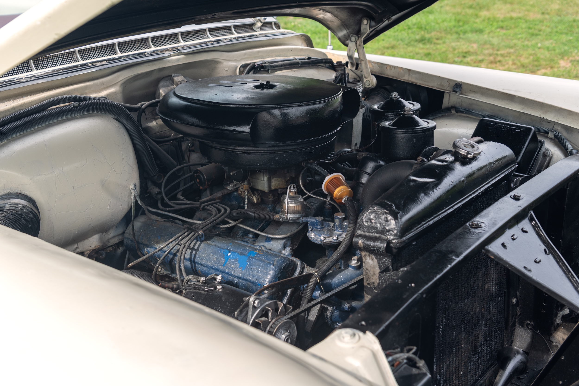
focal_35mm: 42
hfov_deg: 46.4
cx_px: 290
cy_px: 193
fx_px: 675
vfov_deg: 31.9
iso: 160
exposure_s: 1/160
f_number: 5.6
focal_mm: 42
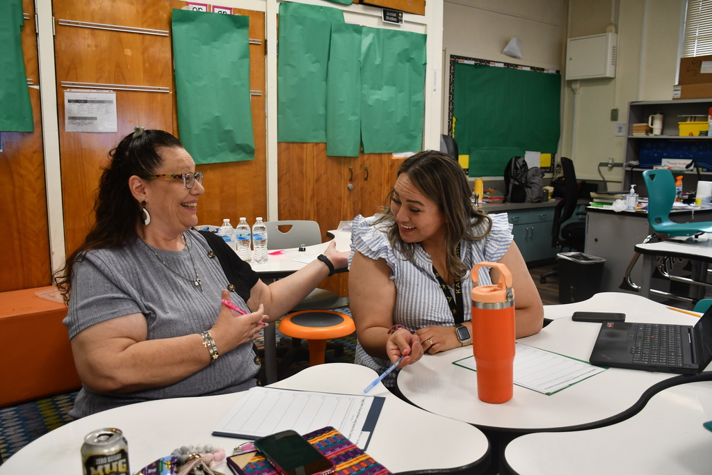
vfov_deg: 43.6
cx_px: 356
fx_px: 593
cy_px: 238
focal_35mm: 30
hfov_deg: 61.9
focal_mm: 20
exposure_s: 1/125
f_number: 3.5
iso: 800
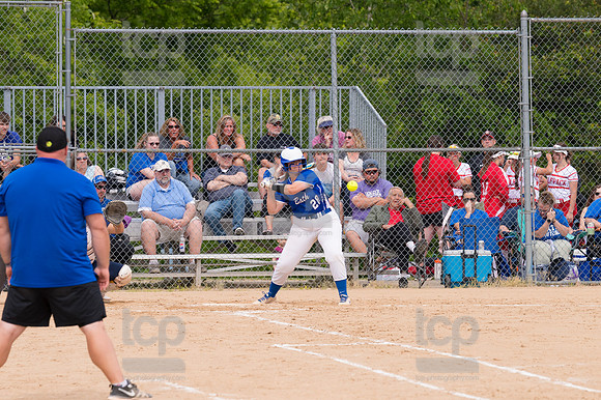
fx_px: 4872
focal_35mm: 292
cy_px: 200
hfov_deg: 7.1
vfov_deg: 4.7
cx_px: 300
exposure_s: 1/1600
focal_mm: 195
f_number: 5.6
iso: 320
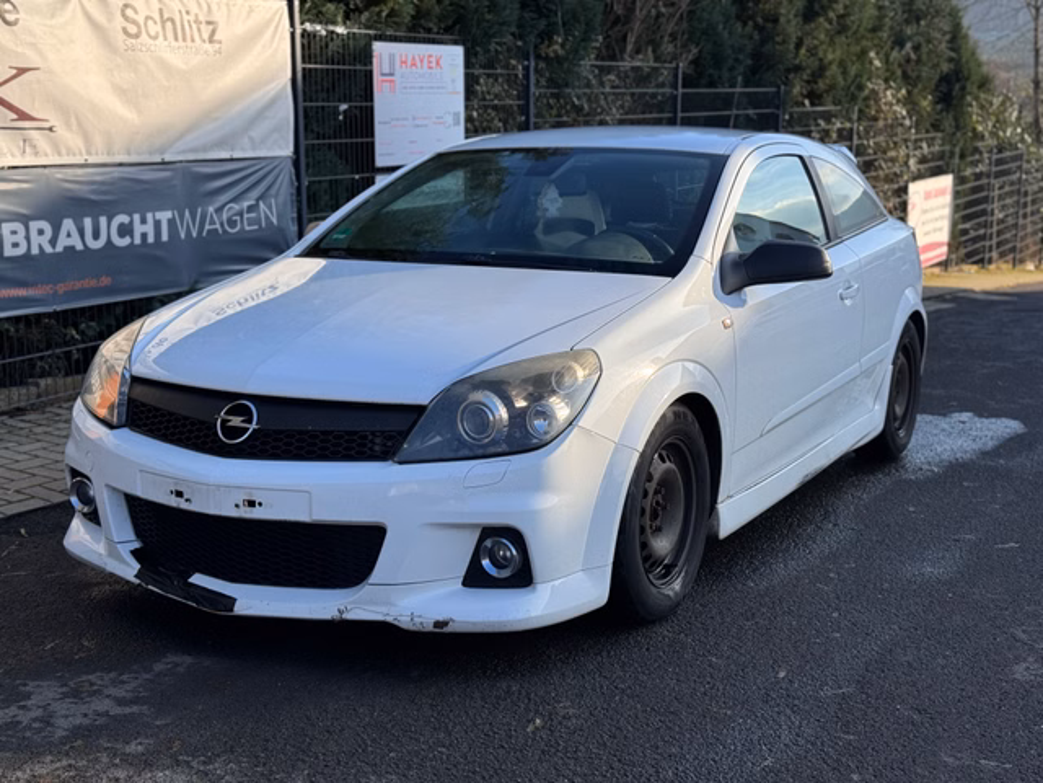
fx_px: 1446
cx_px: 522
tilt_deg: -12.0
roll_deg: +0.7
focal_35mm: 48
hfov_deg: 39.7
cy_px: 392
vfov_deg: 30.3
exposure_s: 1/2110
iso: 64
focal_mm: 6.86
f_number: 1.78
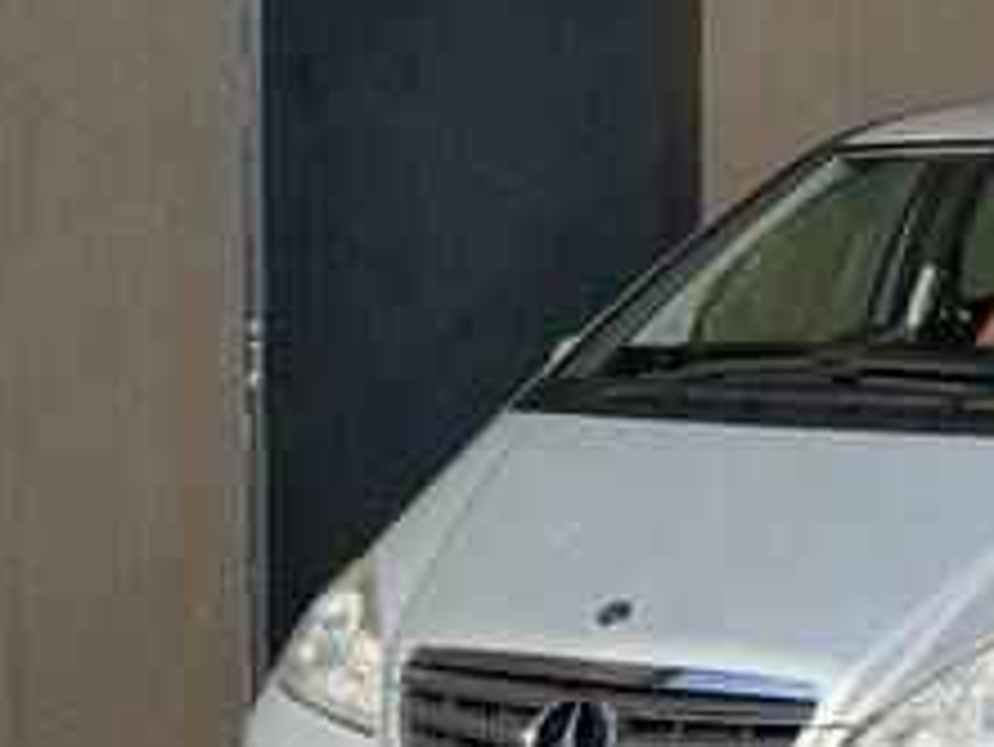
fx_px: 3534
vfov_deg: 12.1
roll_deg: -0.3
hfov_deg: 15.6
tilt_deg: -4.3
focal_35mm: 123
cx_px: 1100
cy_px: 362
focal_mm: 6.76
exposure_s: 1/4329
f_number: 1.78
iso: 64
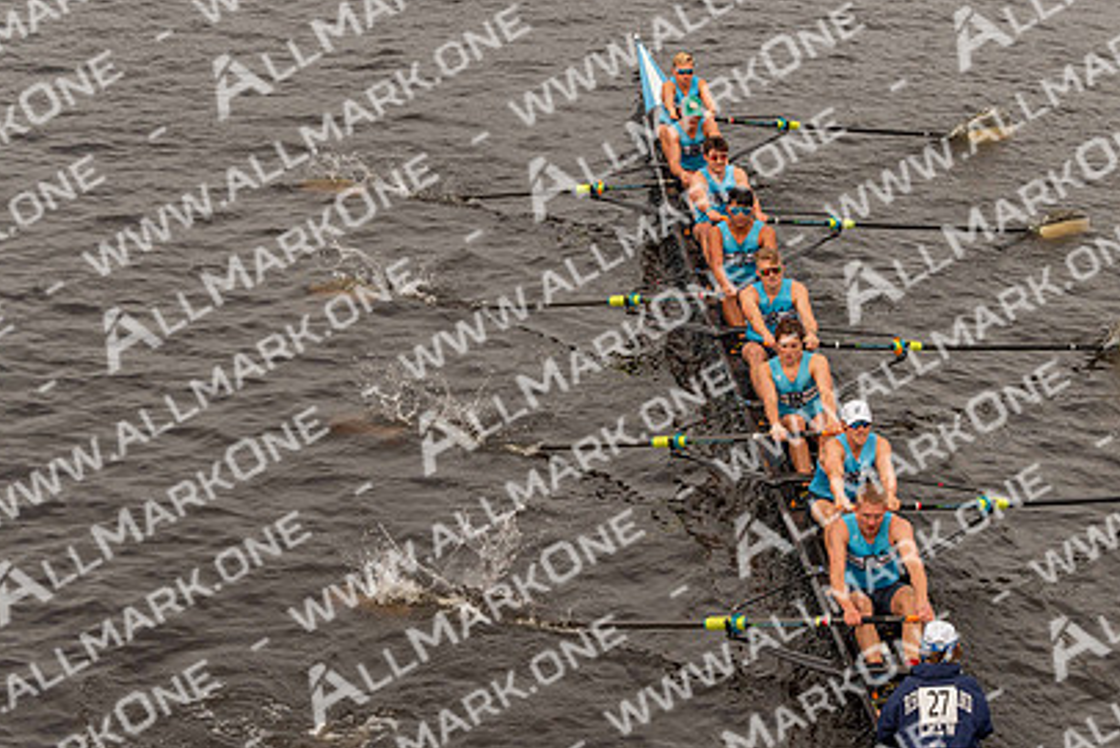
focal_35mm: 100
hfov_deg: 20.3
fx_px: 3112
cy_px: 382
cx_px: 783
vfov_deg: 13.7
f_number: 5
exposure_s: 1/2500
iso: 500
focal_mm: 70
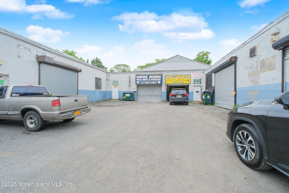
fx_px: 120
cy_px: 96
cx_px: 144
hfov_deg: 100.4
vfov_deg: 77.3
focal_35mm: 15
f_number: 10
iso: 400
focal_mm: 10
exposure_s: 1/60
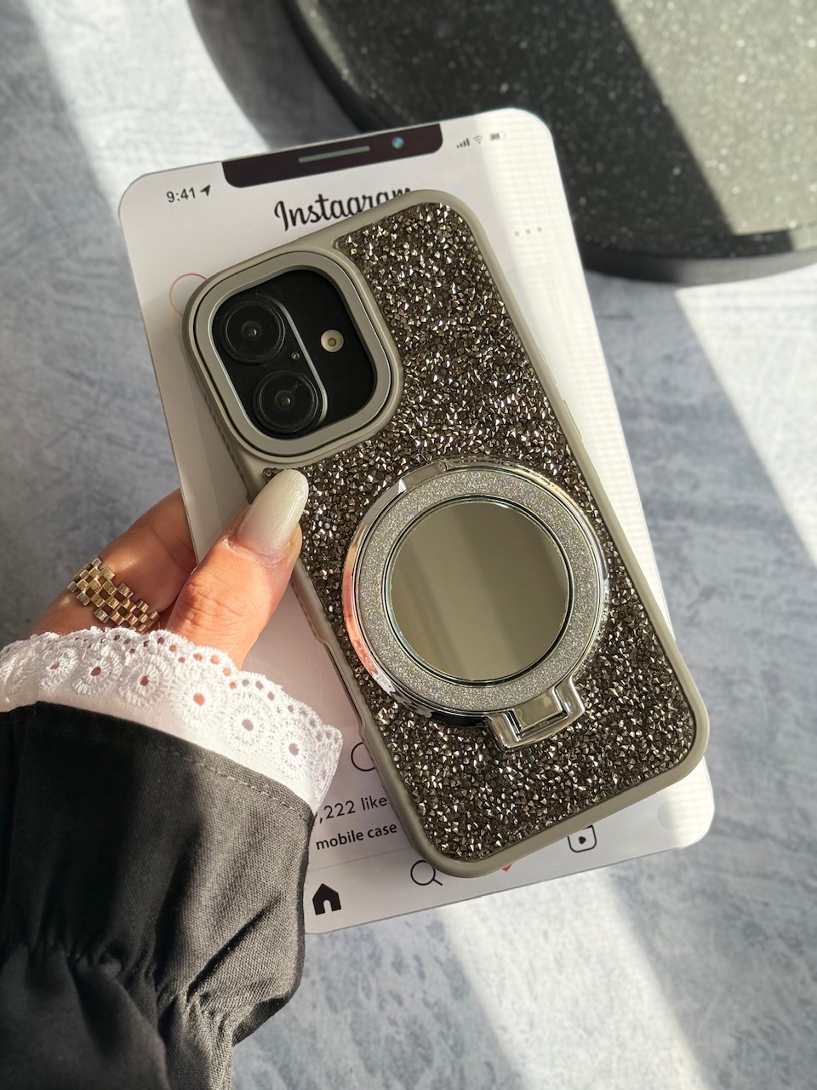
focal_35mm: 48
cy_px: 545
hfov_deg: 30.3
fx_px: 1511
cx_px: 408
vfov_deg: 39.7
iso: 100
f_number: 1.78
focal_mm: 6.76
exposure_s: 1/425
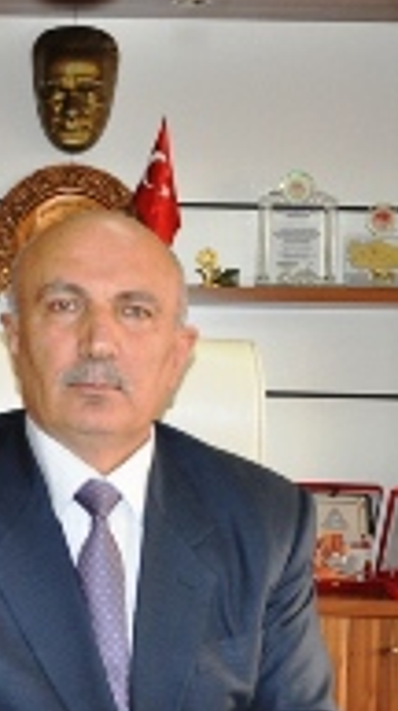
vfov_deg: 28.8
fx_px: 1375
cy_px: 475
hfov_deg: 16.4
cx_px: 100
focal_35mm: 73
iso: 800
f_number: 3.8
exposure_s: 1/60
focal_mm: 20
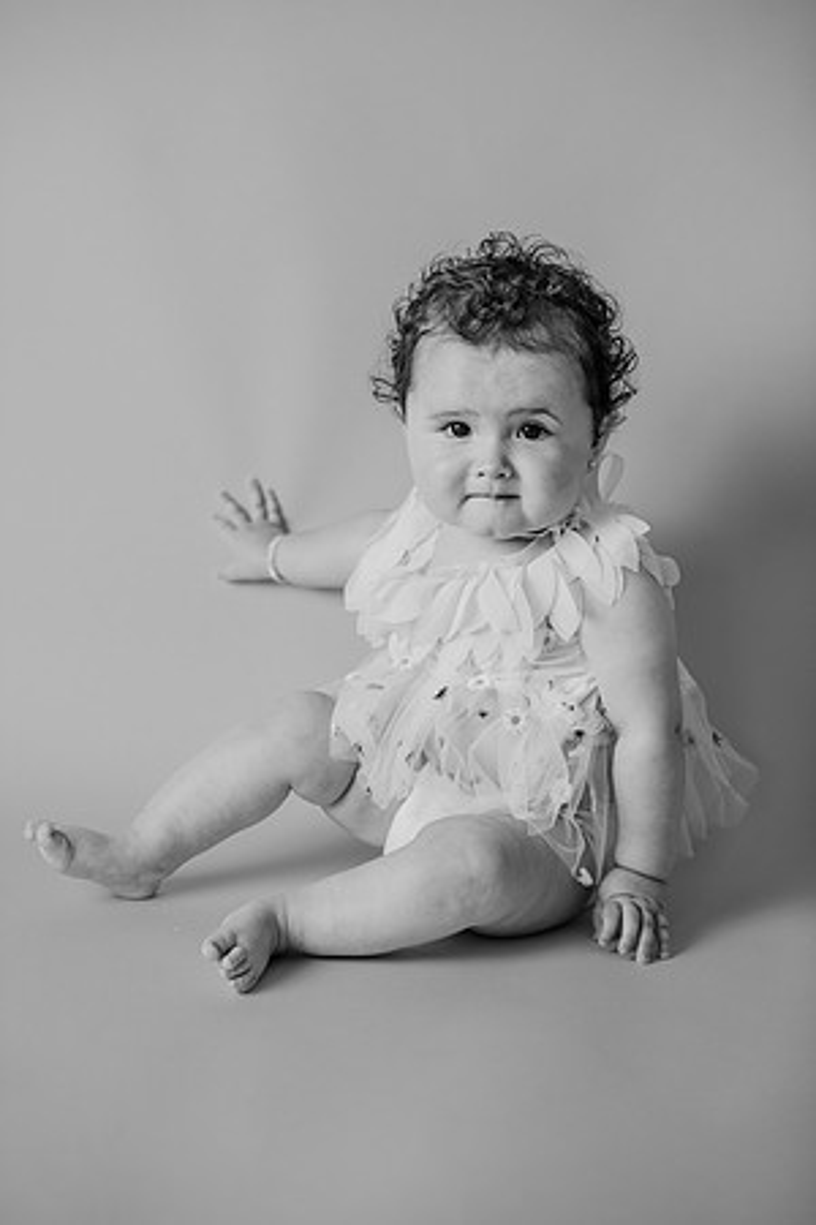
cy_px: 612
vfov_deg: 23.9
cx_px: 408
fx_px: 2890
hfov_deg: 16.1
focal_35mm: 85
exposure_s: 1/160
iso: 160
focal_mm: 85
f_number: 2.8
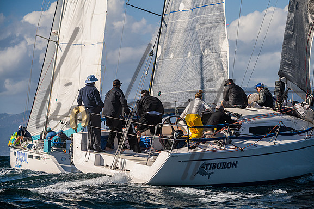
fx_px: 1447
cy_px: 105
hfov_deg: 12.4
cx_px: 157
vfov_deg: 8.3
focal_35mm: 166
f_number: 6.3
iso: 320
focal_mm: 165
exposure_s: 1/5000
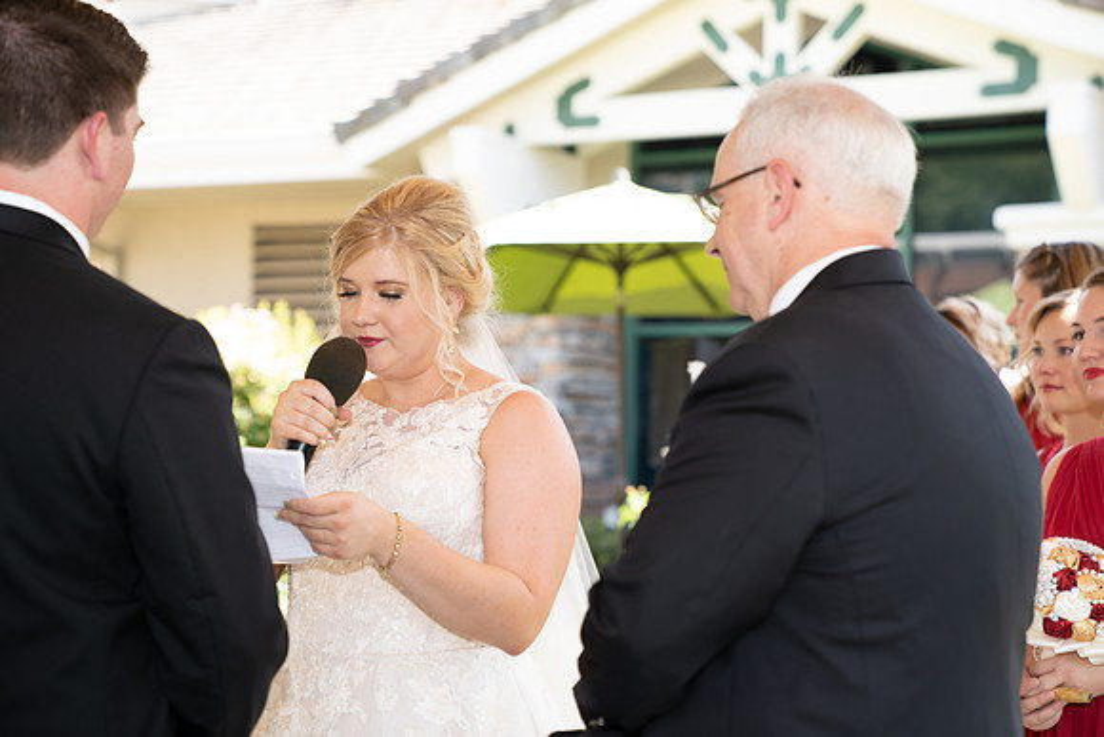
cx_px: 552
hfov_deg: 28.8
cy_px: 368
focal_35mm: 70
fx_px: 2147
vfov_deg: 19.5
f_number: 3.2
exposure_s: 1/250
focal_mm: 70
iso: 200
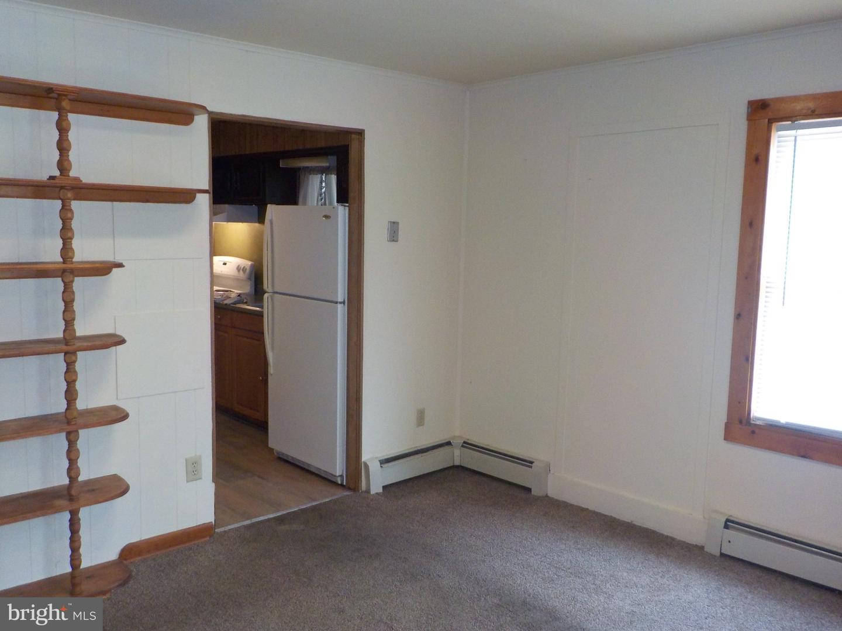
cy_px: 316
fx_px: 730
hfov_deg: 60.0
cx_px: 421
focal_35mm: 30
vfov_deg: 46.8
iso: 320
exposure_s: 1/30
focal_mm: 4.1
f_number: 3.3
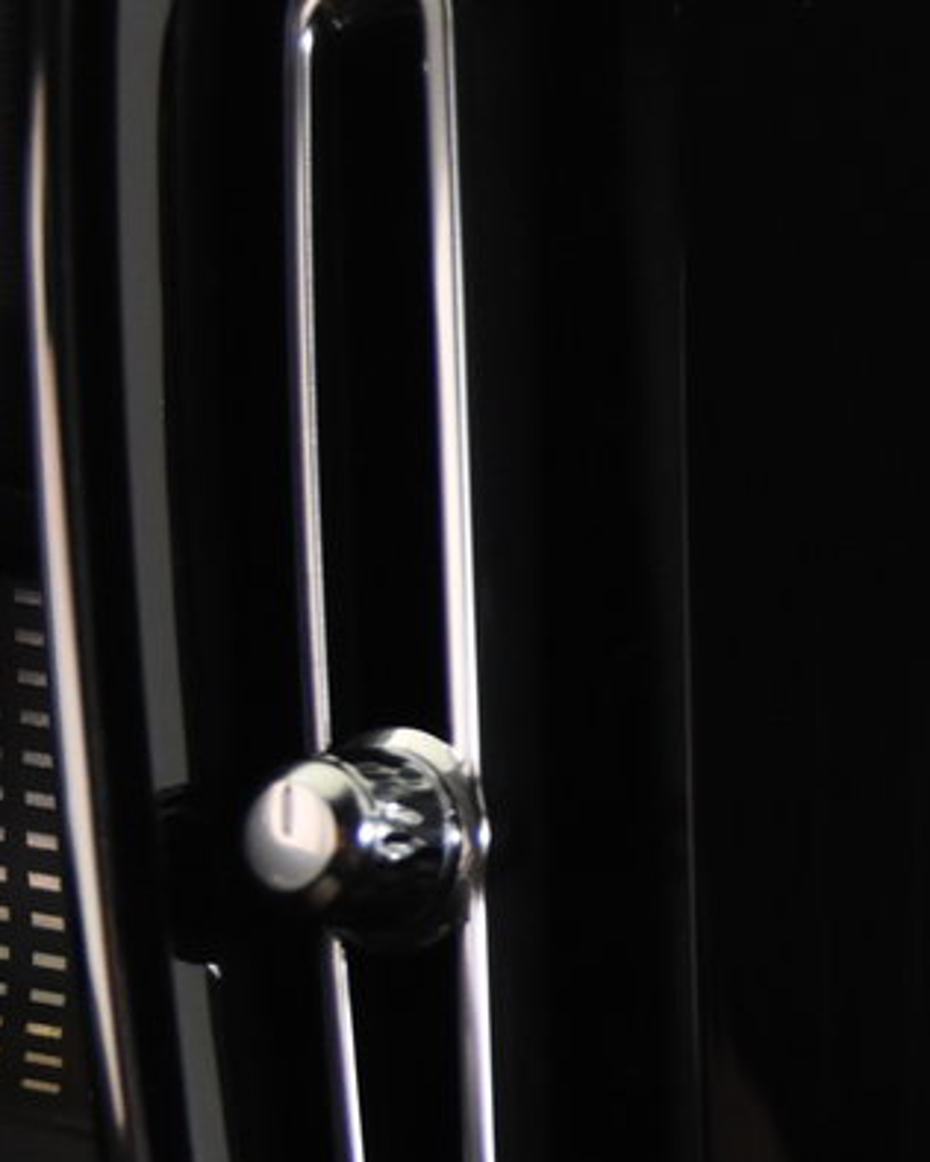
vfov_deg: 13.6
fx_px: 4869
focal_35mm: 142
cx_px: 1828
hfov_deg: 10.1
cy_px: 902
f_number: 3.5
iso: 1600
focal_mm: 31
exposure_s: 1/50
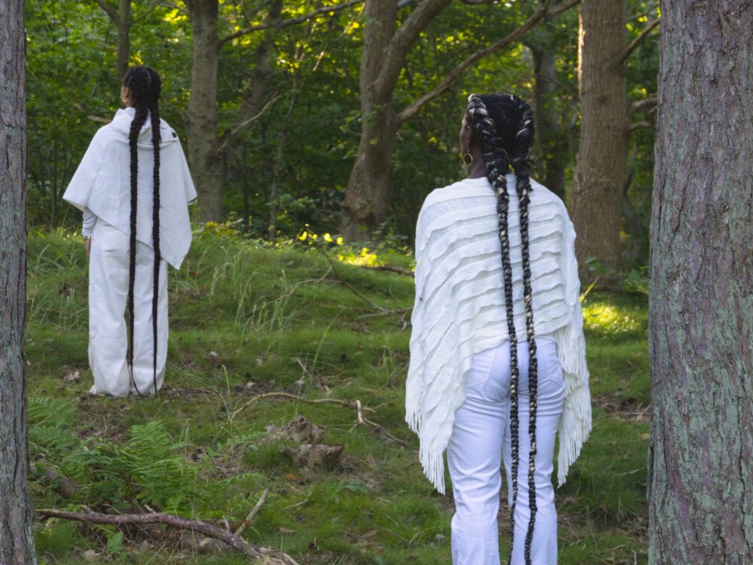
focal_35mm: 104
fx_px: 2268
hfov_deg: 17.9
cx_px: -160
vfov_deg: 14.2
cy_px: 212
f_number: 5.6
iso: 1250
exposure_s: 1/200
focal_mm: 42.1
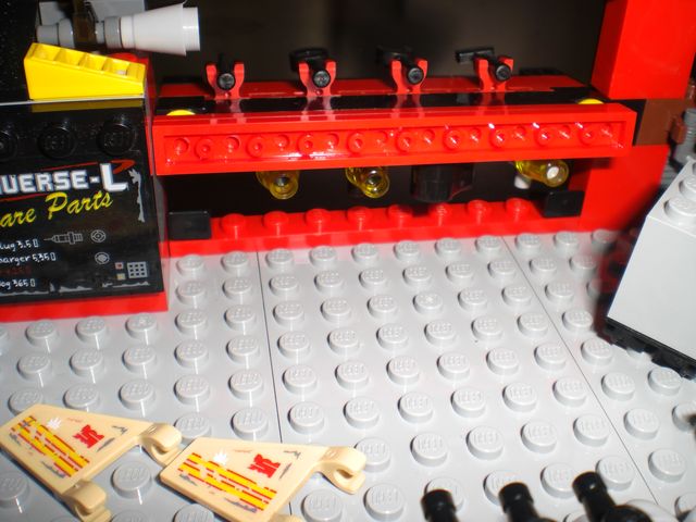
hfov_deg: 49.0
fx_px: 764
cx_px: 348
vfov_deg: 37.7
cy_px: 261
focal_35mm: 38
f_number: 4.4
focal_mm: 6.3
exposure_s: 1/60
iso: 50
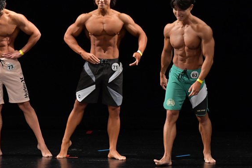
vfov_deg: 3.5
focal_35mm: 389
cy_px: 69
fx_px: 2721
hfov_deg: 5.3
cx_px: 99
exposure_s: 1/400
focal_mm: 190
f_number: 5.6
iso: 3200
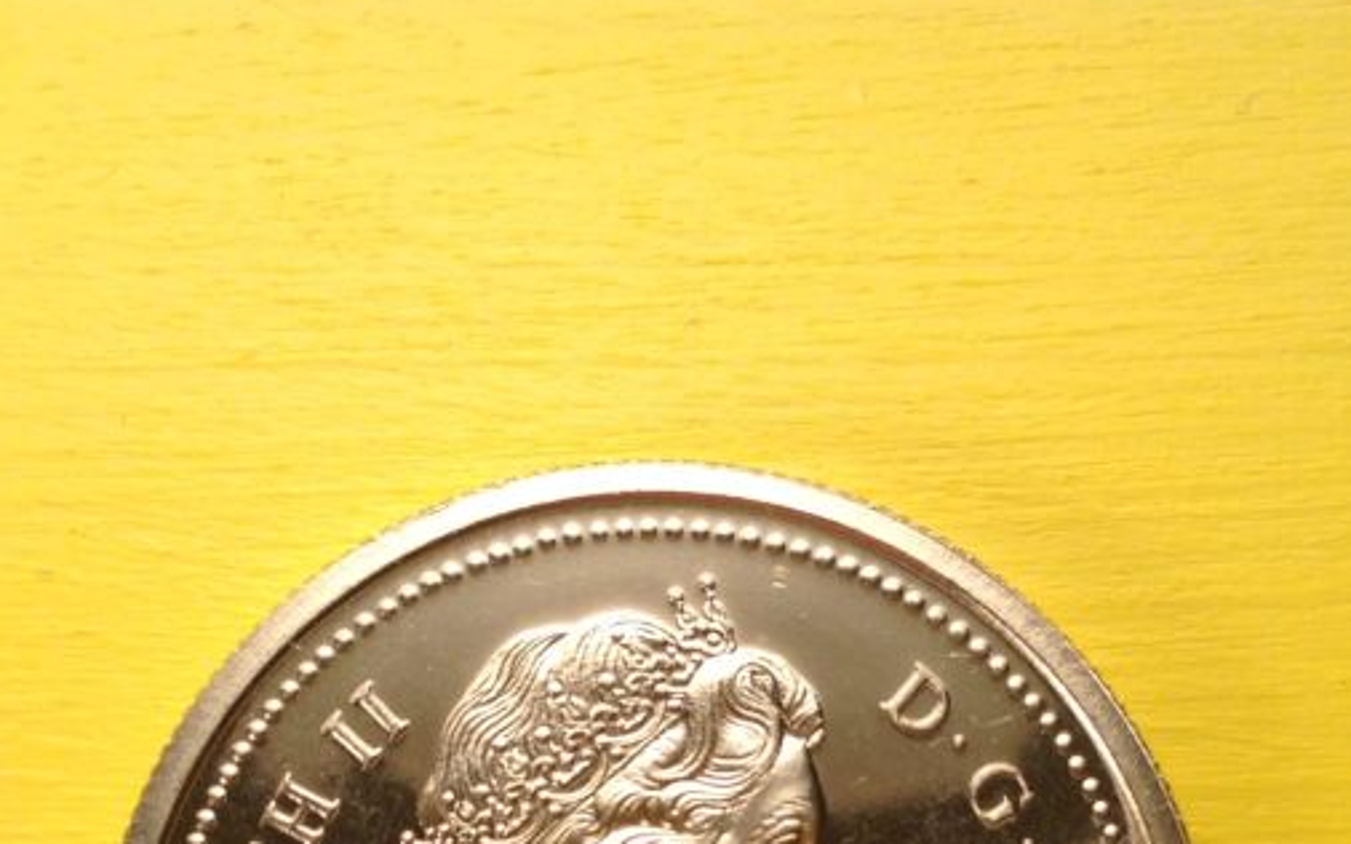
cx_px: 673
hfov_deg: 29.8
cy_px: 963
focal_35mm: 69
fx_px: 2540
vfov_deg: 18.1
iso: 32
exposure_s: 1/60
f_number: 2.4
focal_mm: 3.3
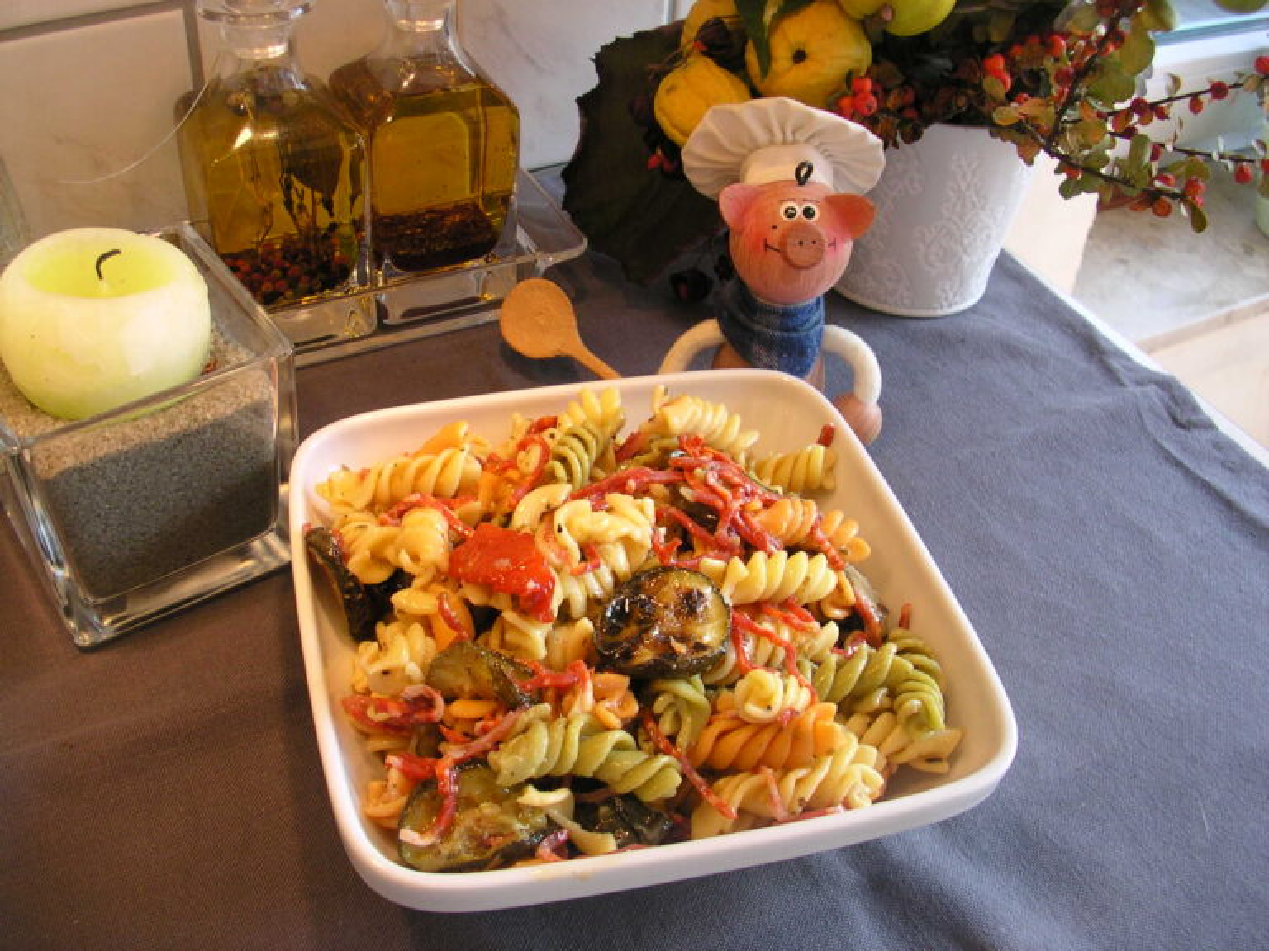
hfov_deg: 50.1
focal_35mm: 37
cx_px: 634
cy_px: 476
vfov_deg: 38.7
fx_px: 1356
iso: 100
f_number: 2.7
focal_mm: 5.6
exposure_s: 1/81.5
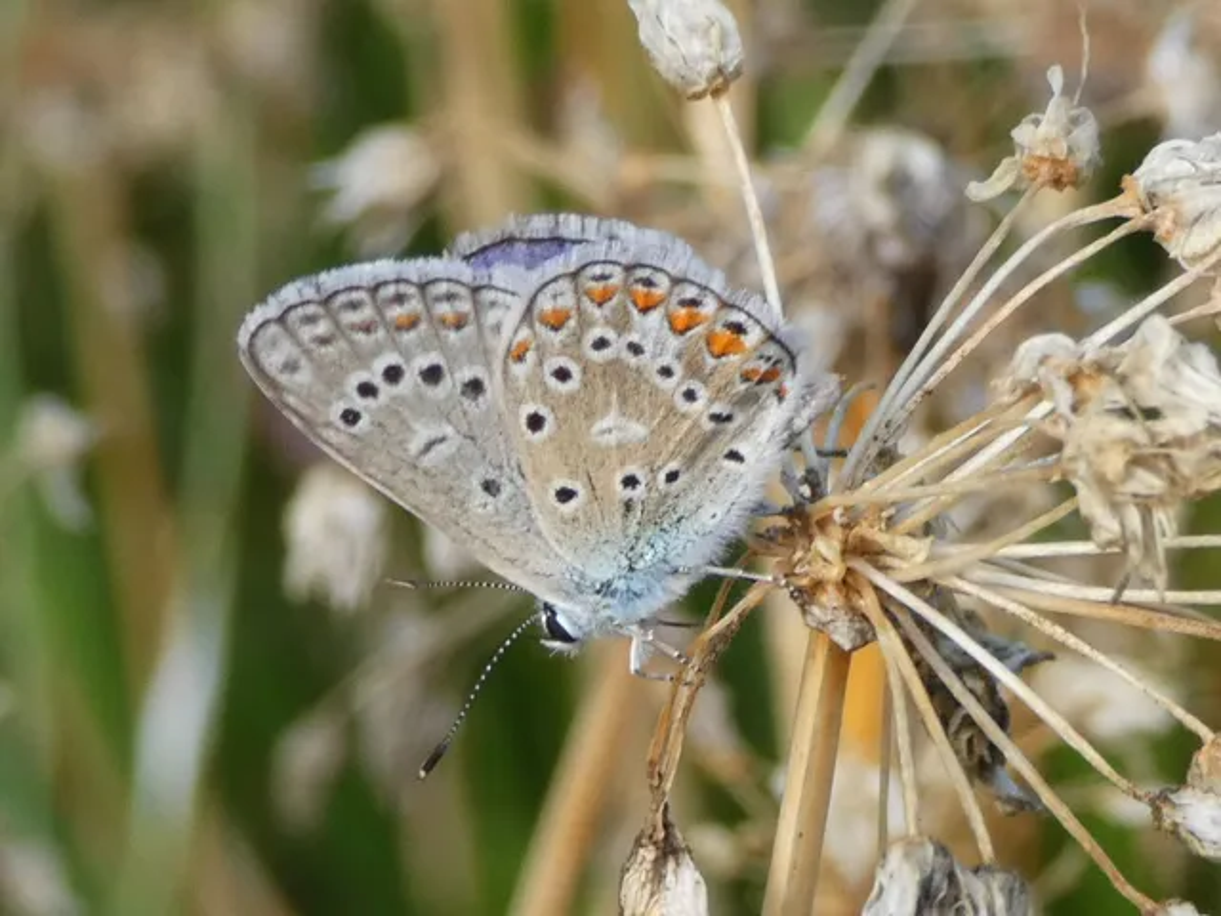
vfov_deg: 14.8
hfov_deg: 19.6
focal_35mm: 100
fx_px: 3527
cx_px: 610
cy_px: 458
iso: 200
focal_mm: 17.9
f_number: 4.8
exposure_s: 1/80
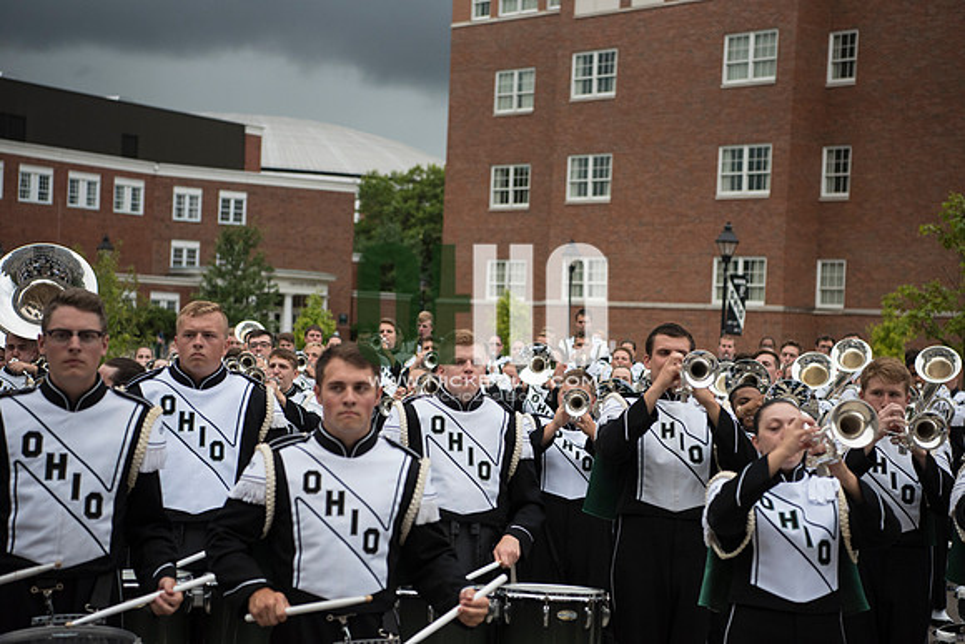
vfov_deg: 19.5
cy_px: 322
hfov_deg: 28.8
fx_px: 1877
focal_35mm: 70
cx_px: 482
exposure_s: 1/3200
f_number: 3.5
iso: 1600
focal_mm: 70
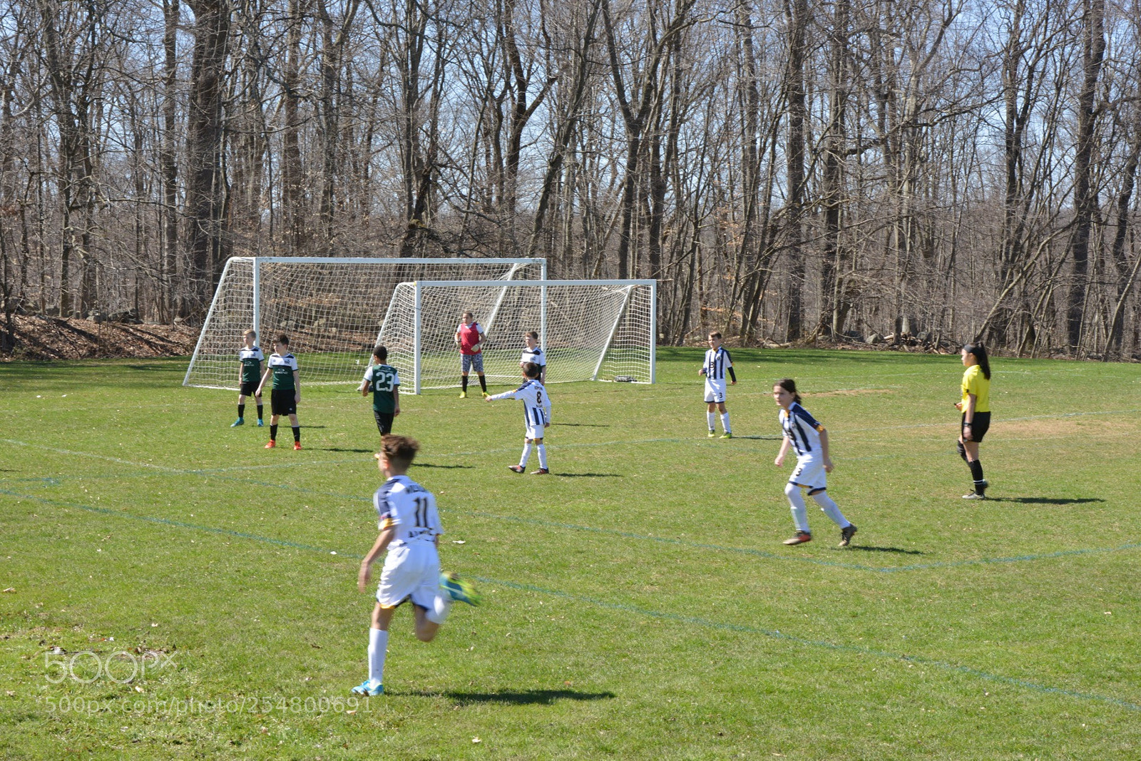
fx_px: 2219
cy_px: 380
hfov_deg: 28.8
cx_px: 570
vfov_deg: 19.5
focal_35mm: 70
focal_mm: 70
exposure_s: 1/160
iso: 1000
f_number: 20
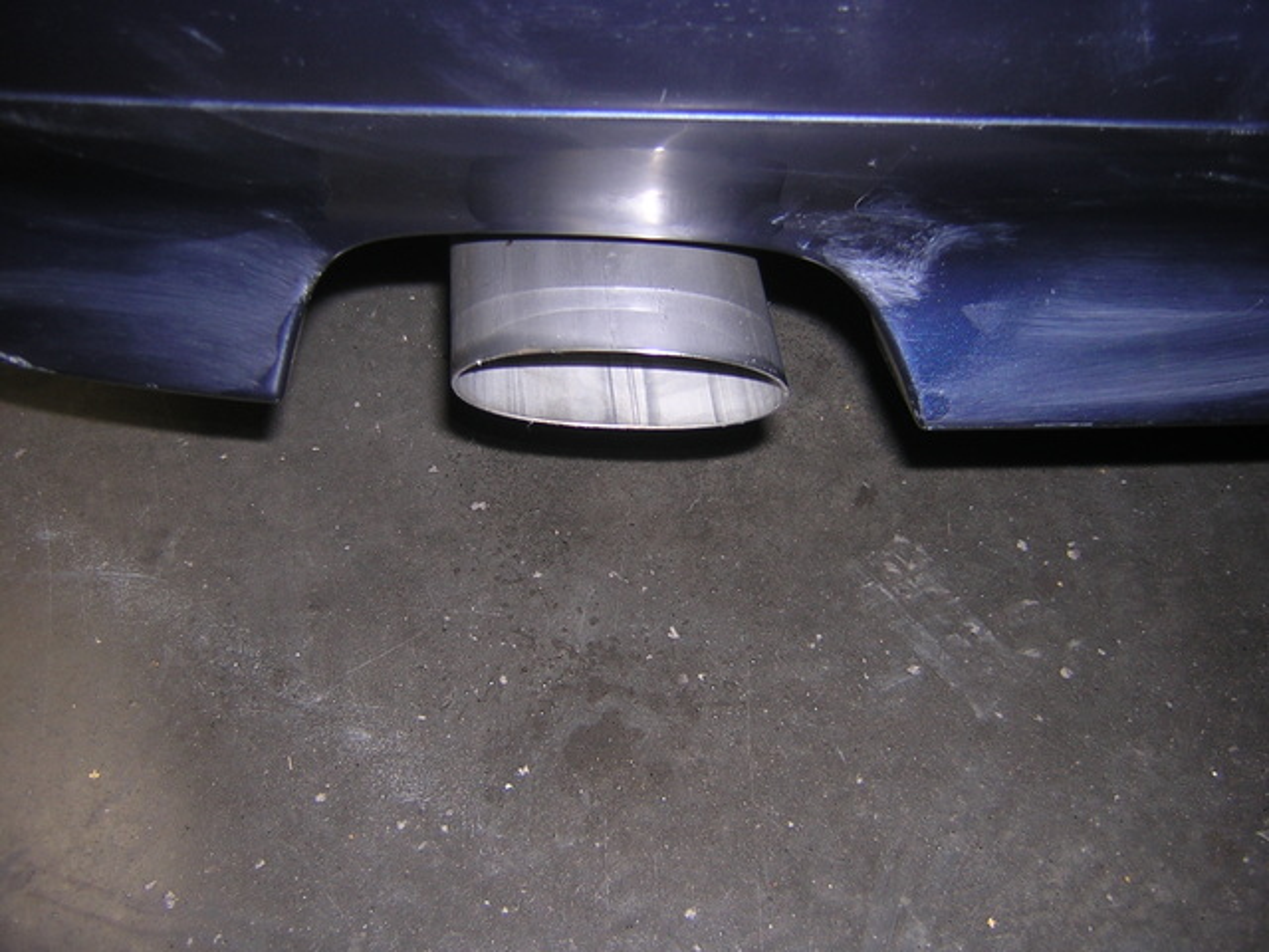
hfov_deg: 51.4
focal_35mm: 36
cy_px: 476
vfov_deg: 39.7
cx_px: 634
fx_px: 1320
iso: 100
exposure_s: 1/60.1
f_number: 2.6
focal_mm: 4.7
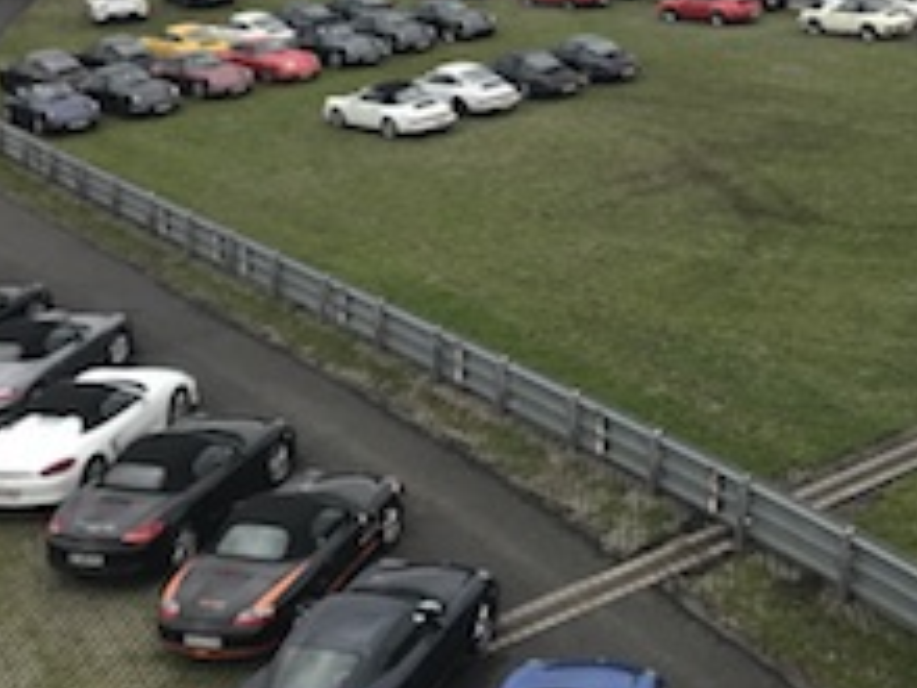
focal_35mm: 61
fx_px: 1616
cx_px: 721
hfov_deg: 31.0
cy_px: 25
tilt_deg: -12.6
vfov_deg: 23.2
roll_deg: +1.0
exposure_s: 1/429
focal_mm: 3.99
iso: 20
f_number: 1.8
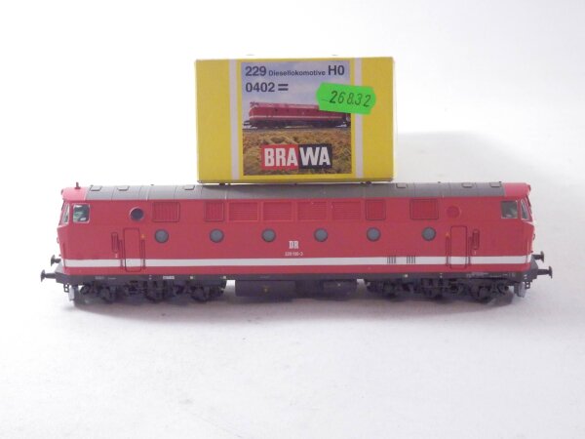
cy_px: 220
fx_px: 1115
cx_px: 292
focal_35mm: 66
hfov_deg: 29.4
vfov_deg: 22.3
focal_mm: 11.9
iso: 1600
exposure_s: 1/160
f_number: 4.4
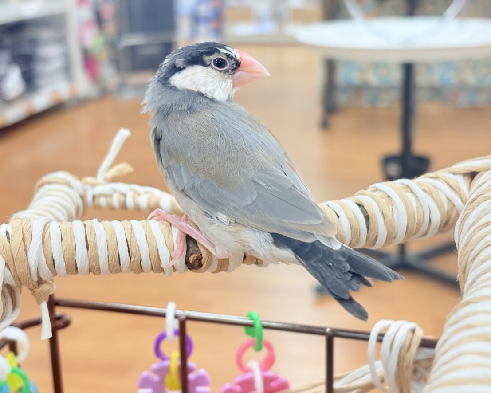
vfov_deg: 27.6
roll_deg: +2.0
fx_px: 799
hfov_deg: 34.1
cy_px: 198
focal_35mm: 55
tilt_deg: -16.4
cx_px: 243
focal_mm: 5.96
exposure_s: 1/90
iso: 50
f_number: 1.6
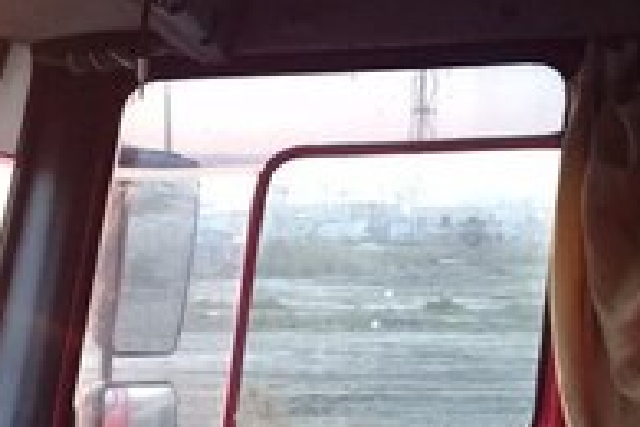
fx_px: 1458
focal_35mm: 82
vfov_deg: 15.8
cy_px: 568
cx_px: 223
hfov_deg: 24.7
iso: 64
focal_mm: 3.3
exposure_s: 1/33
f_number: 2.2
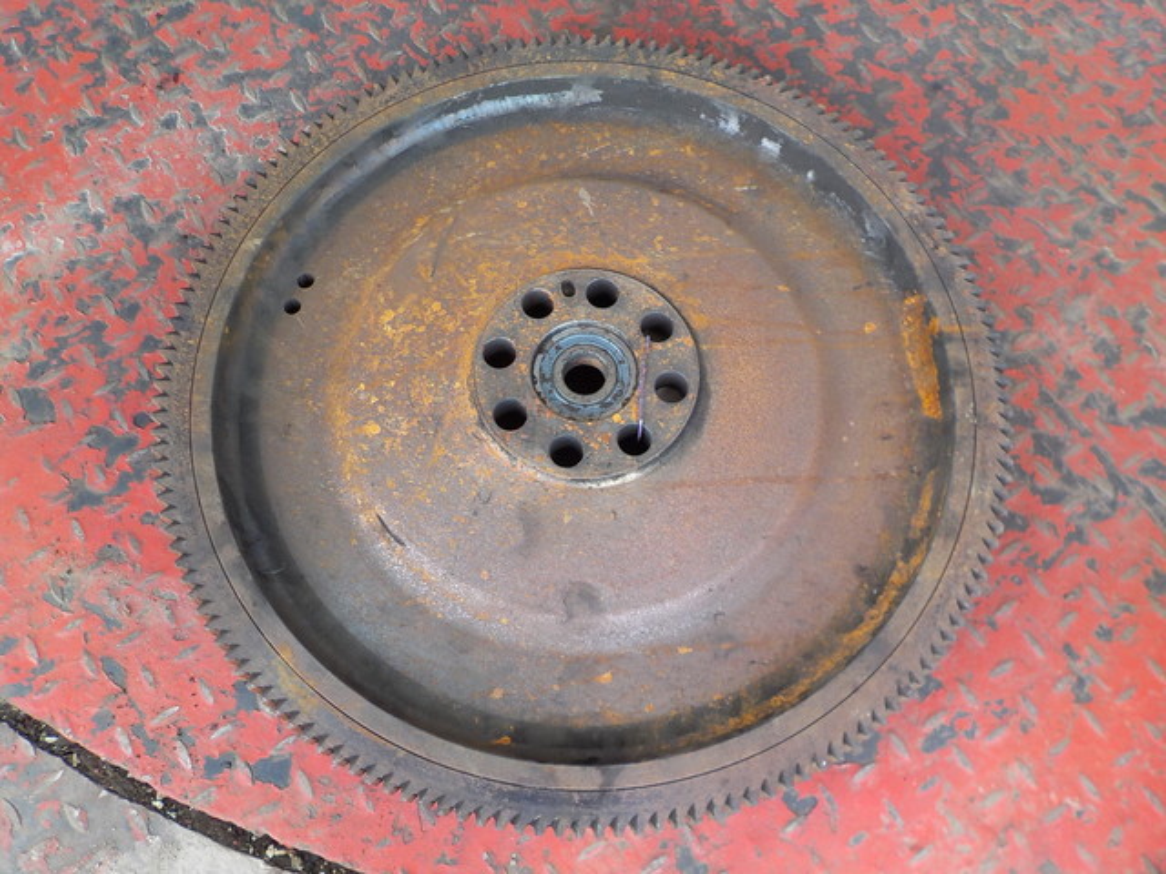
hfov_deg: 60.0
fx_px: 1011
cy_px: 437
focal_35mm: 30
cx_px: 583
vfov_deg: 46.8
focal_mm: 4.1
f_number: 3.3
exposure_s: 1/30
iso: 140
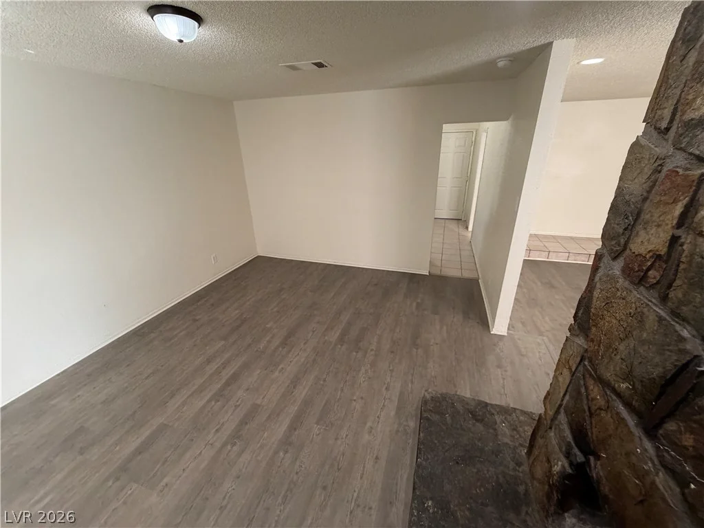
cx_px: 352
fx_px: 285
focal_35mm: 14
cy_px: 264
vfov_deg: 85.7
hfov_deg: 102.1
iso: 250
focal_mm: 2.22
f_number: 2.2
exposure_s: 1/120
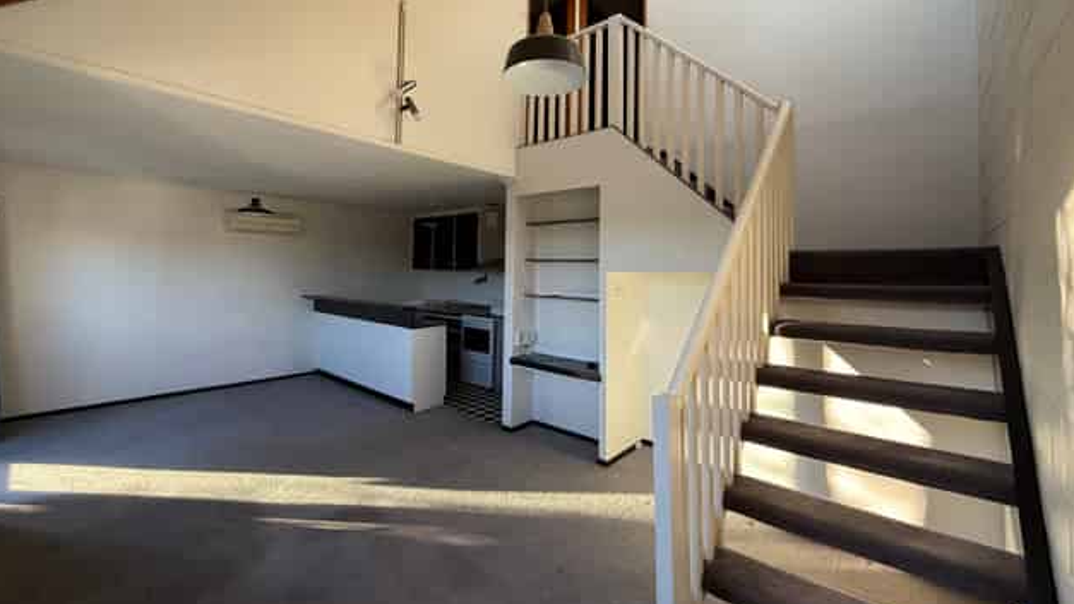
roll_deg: -1.1
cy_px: 256
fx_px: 456
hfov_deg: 99.3
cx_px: 528
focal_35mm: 16
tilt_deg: +2.1
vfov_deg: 66.7
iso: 100
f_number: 2.2
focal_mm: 2.22
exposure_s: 1/99
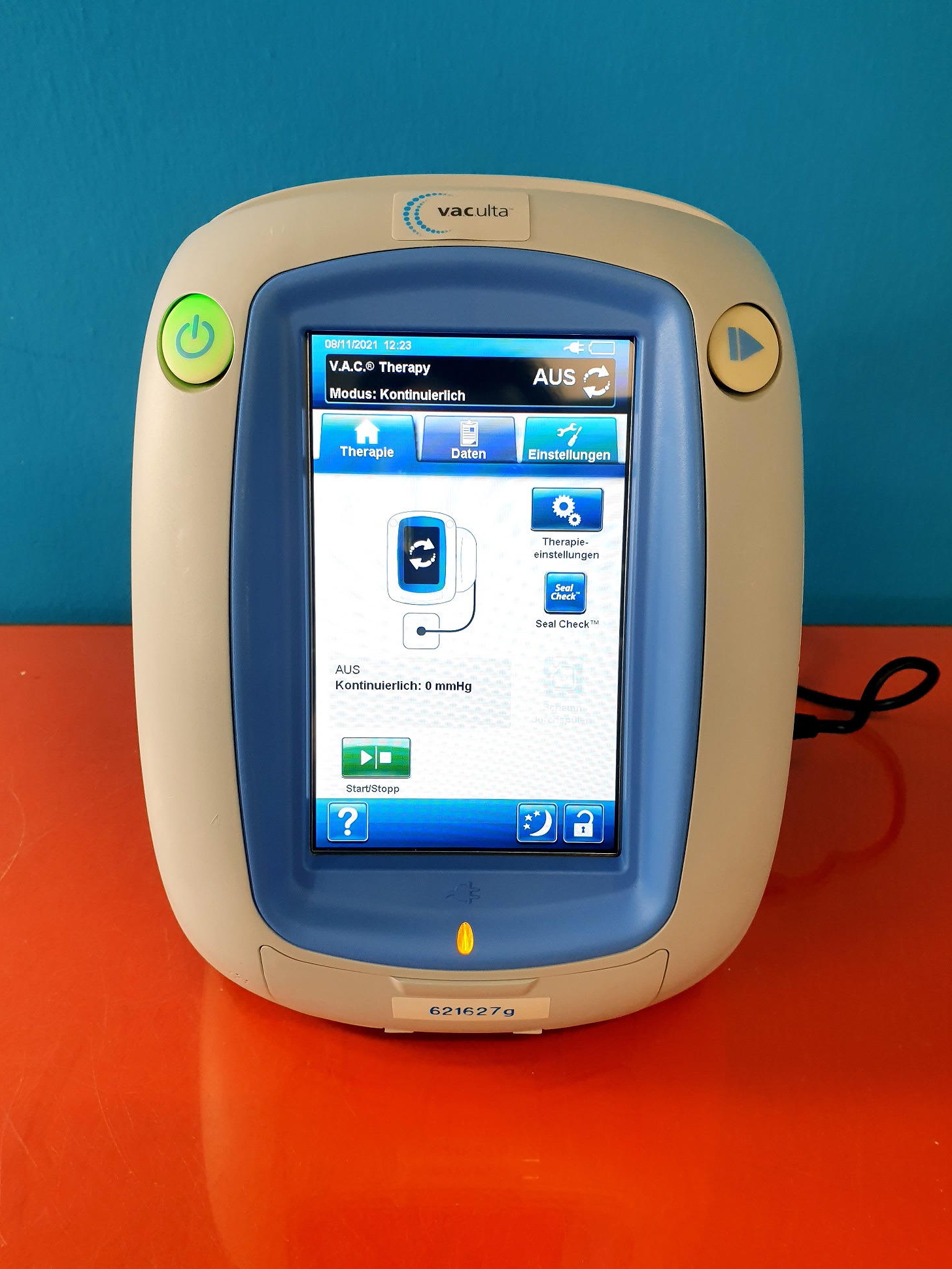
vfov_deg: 65.3
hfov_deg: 51.4
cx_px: 477
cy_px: 643
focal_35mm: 27
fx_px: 990
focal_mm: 4.3
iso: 80
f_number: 2.4
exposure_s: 1/50
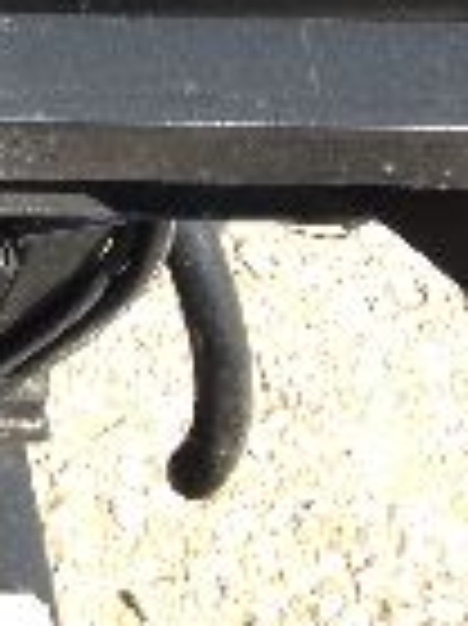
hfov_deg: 8.8
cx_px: -666
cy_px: -306
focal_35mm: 152
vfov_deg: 12.4
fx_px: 2744
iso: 50
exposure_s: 1/570
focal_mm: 4.12
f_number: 2.4
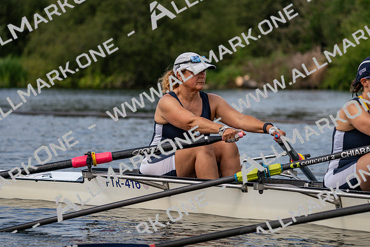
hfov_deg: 10.3
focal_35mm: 200
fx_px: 2056
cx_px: 185
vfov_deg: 6.9
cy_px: 124
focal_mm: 200
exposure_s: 1/1600
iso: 320
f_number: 5.6
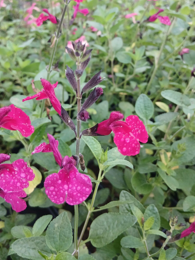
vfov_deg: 48.0
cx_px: 82
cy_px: 82
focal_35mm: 38
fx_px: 285
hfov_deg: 37.6
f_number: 1.8
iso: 125
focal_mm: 3.98
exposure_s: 1/50
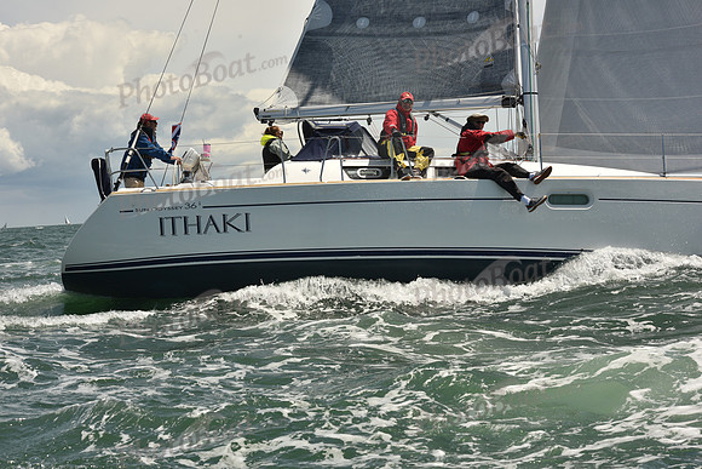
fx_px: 1911
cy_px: 234
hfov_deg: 20.8
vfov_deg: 14.0
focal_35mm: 98
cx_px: 351
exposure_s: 1/800
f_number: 13
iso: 320
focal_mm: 98
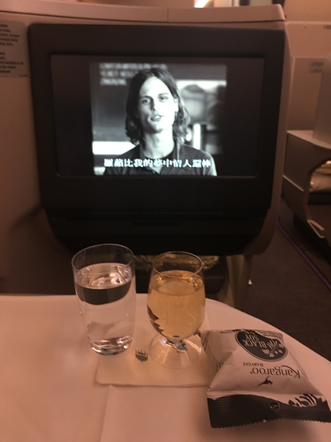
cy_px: 221
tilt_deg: -16.6
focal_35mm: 29
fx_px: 370
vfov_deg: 61.7
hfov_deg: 48.2
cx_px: 166
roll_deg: +0.1
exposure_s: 1/10
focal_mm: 4.15
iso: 80
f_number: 2.2
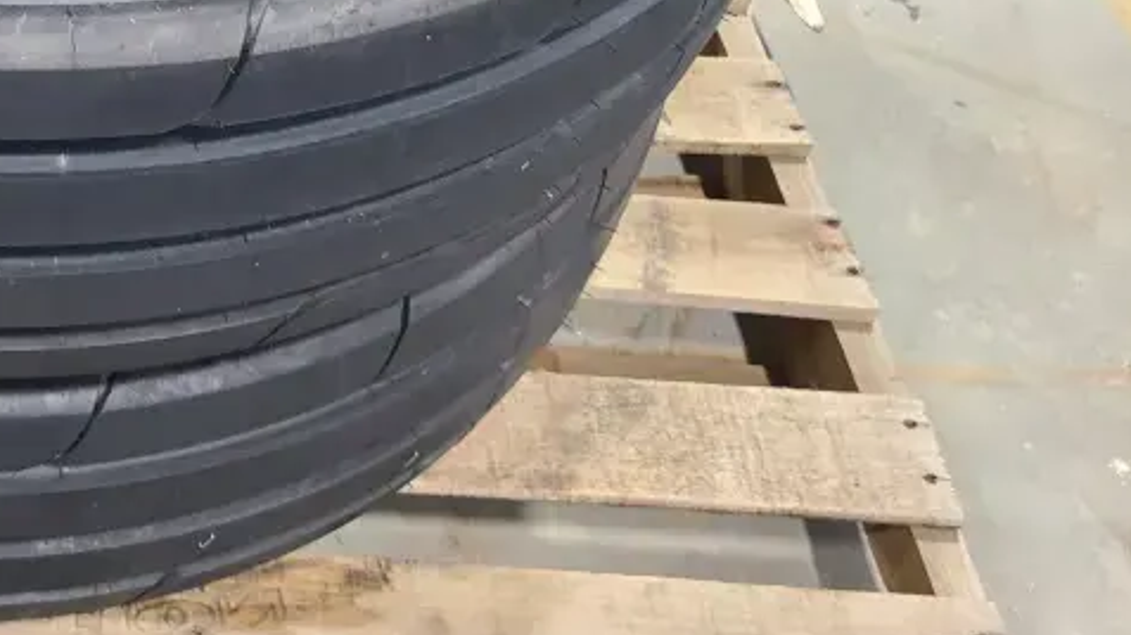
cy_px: -43
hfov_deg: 33.6
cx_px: 12
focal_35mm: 57
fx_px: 1709
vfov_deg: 20.2
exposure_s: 1/40
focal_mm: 5.4
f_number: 1.8
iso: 320
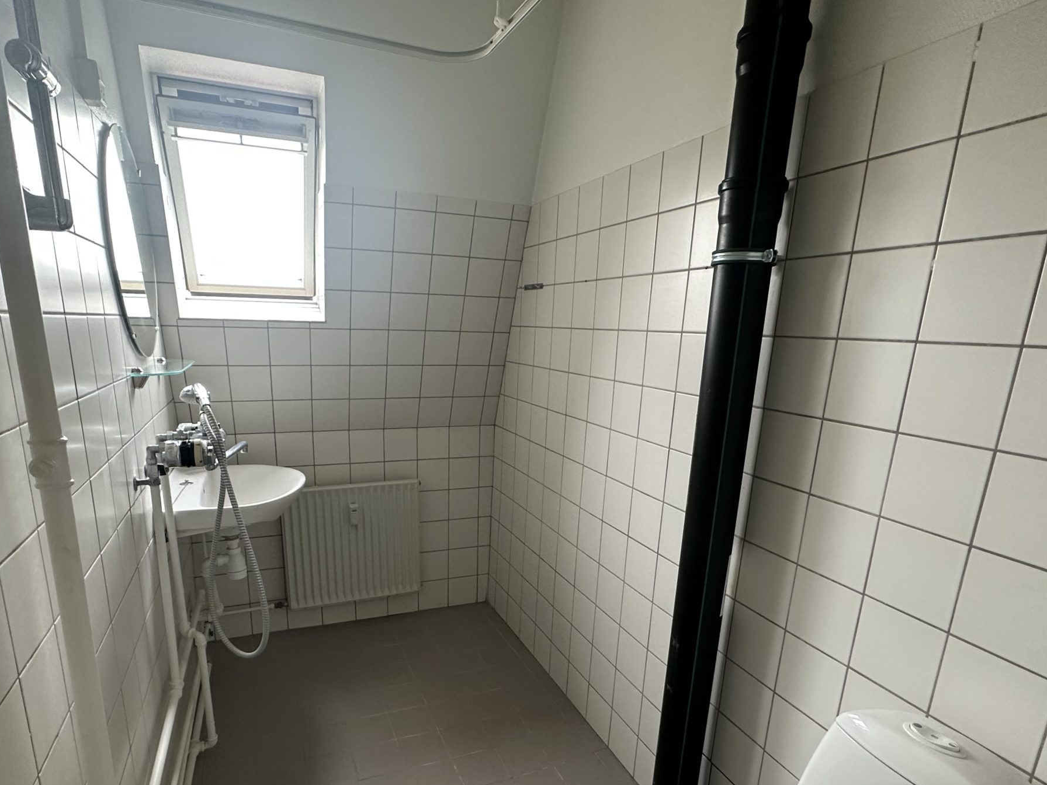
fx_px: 605
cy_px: 485
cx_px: 496
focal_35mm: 20
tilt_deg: -15.4
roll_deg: -1.7
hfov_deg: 81.7
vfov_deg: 65.1
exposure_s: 1/99
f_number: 2.2
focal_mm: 2.22
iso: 200
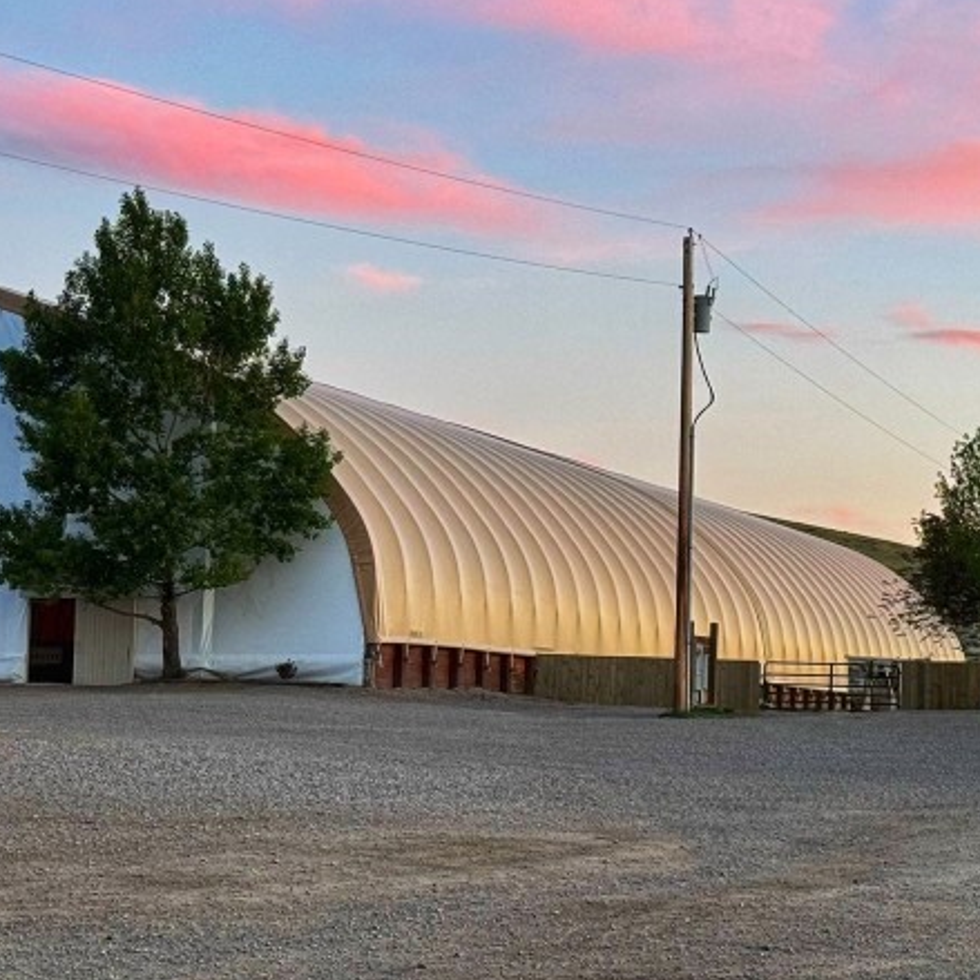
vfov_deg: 17.6
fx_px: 3171
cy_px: 580
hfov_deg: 17.6
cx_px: 563
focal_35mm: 99
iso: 100
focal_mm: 6.86
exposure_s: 1/60
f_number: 1.78
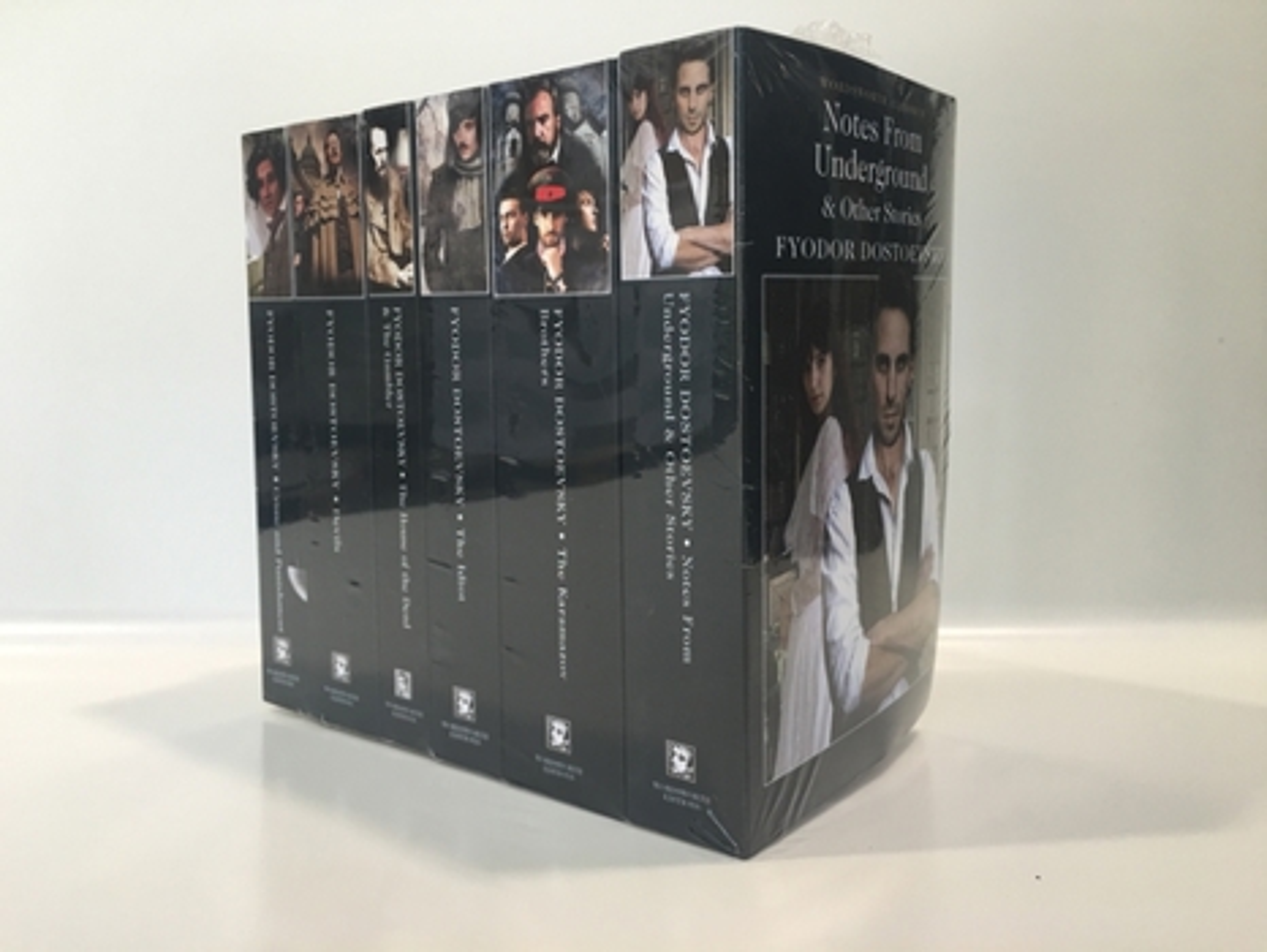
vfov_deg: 48.3
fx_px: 1062
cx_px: 634
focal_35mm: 29
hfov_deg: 61.6
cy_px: 476
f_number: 2.2
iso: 25
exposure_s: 1/40
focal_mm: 4.15
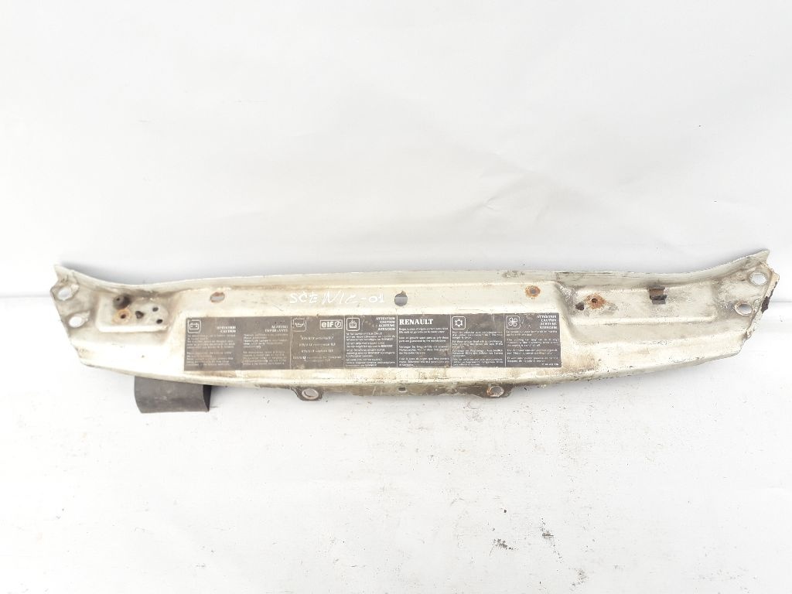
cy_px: 297
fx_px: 618
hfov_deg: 65.3
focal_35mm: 27
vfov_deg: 51.4
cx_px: 396
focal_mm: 3.6
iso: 40
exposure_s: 1/142
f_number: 1.9
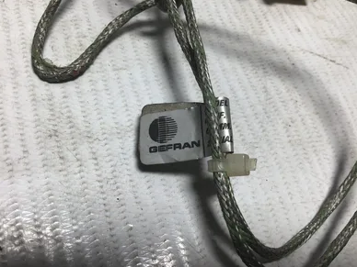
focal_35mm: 32
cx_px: 177
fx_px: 330
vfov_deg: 44.2
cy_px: 135
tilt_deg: -59.1
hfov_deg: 56.8
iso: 25
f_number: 2.4
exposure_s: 1/133
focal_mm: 3.3
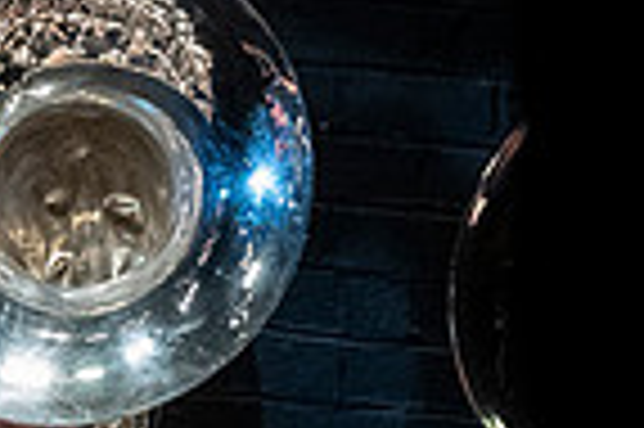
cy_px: 775
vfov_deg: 1.1
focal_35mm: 1216
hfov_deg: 1.7
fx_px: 21728
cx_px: -270
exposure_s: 1/500
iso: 4000
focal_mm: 200
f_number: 4
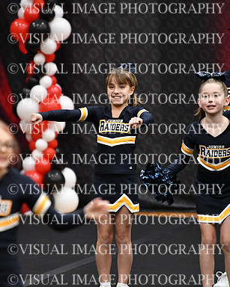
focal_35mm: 425
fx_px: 3618
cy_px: 144
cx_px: 116
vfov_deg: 4.6
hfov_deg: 3.6
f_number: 2.8
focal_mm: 200
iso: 5000
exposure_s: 1/800
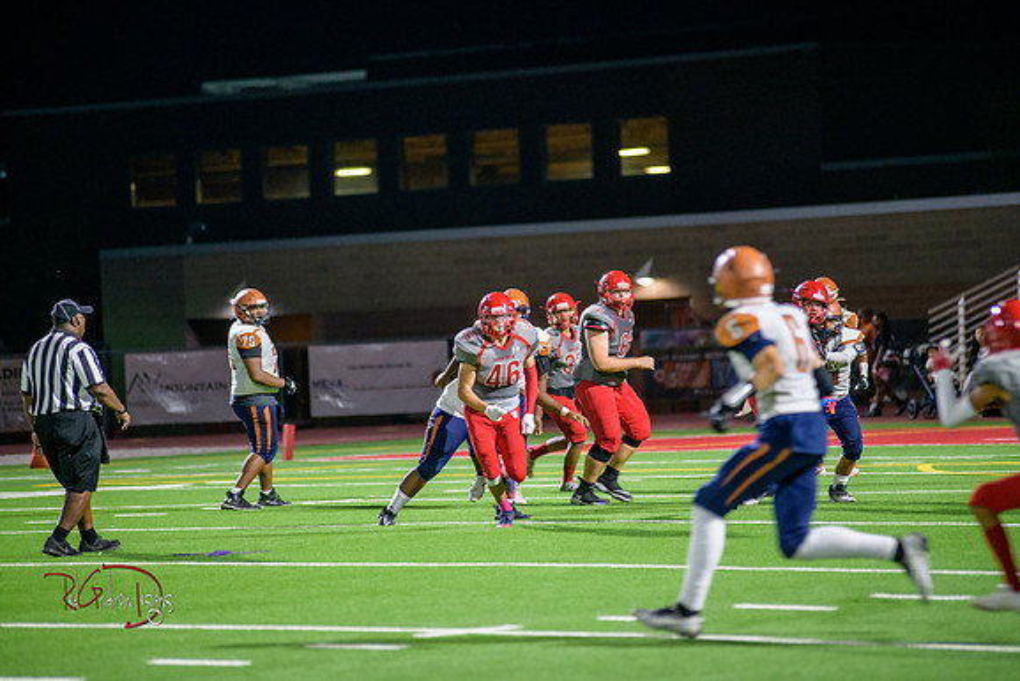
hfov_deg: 10.2
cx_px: 511
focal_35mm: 201
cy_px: 340
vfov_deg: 6.8
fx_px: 5696
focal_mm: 200
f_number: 2.8
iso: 1600
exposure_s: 1/250
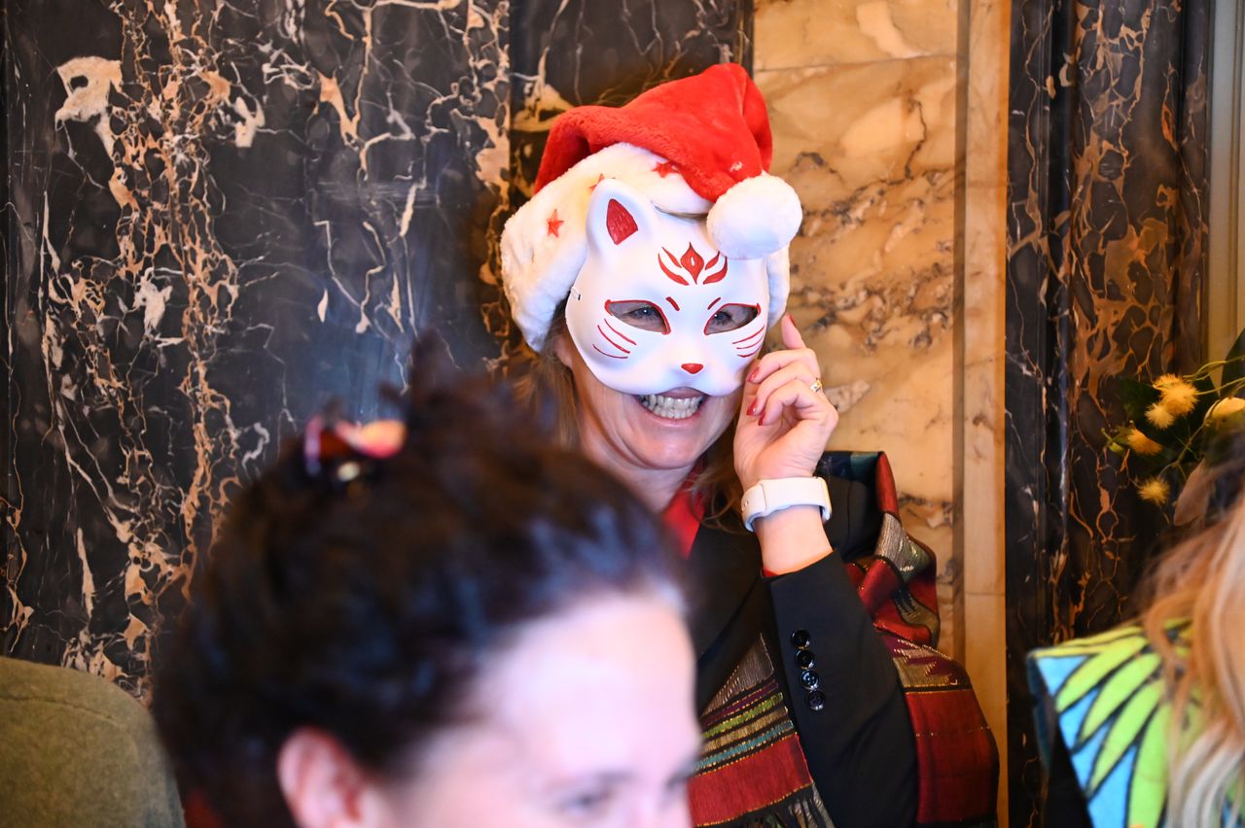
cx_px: 622
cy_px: 414
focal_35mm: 66
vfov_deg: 20.6
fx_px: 2281
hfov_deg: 30.5
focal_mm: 66
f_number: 4
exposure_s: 1/125
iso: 7200
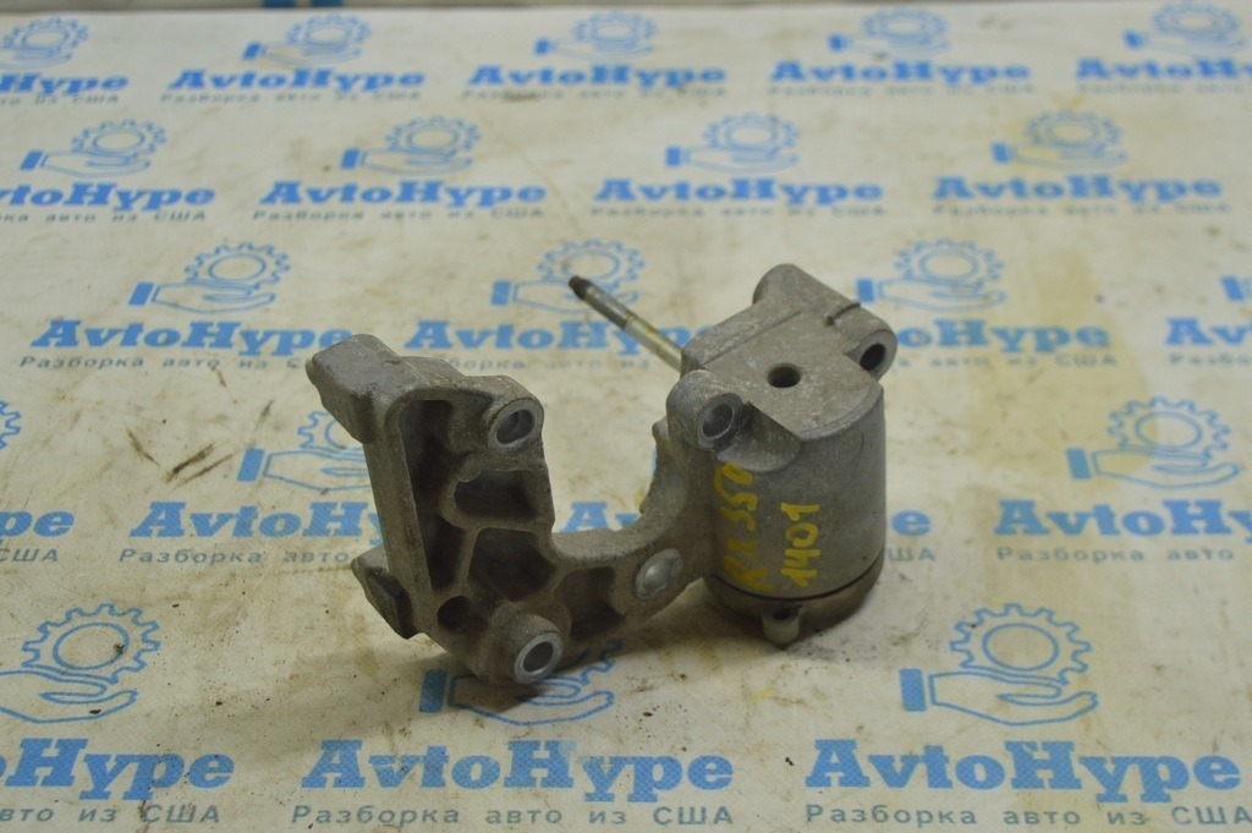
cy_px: 416
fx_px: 2085
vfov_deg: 22.6
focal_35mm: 60
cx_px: 626
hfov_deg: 33.4
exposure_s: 1/40
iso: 400
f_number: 5.6
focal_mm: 40
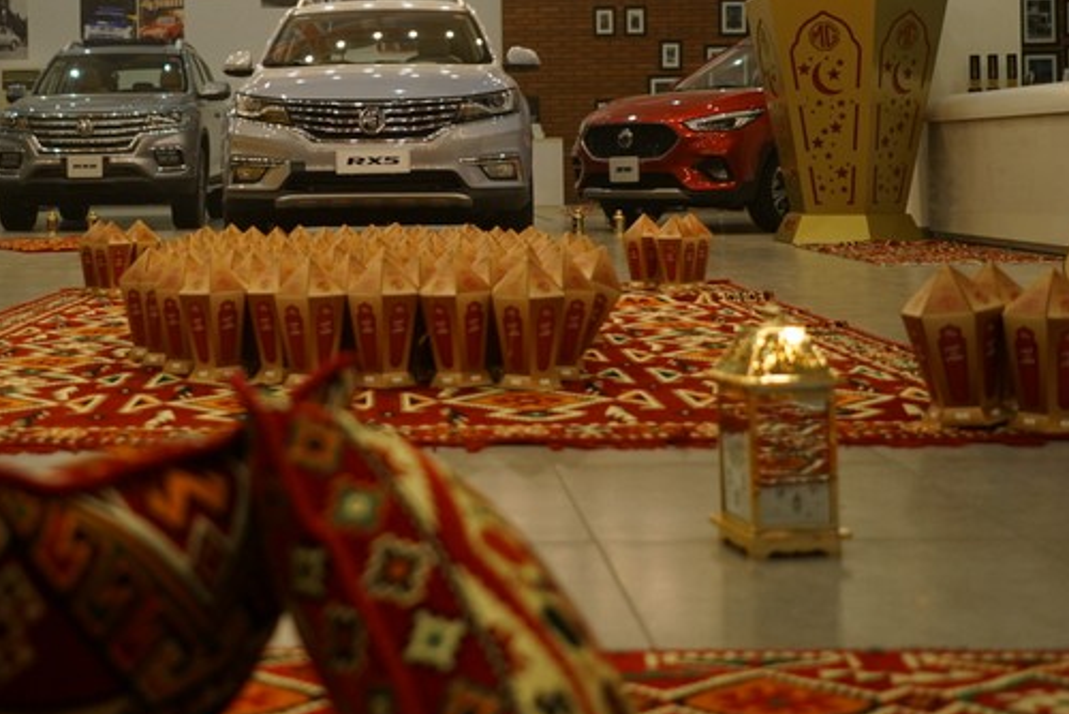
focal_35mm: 56
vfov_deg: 23.9
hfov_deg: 35.1
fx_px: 1664
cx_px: 308
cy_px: 160
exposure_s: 1/200
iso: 500
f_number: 2
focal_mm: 28
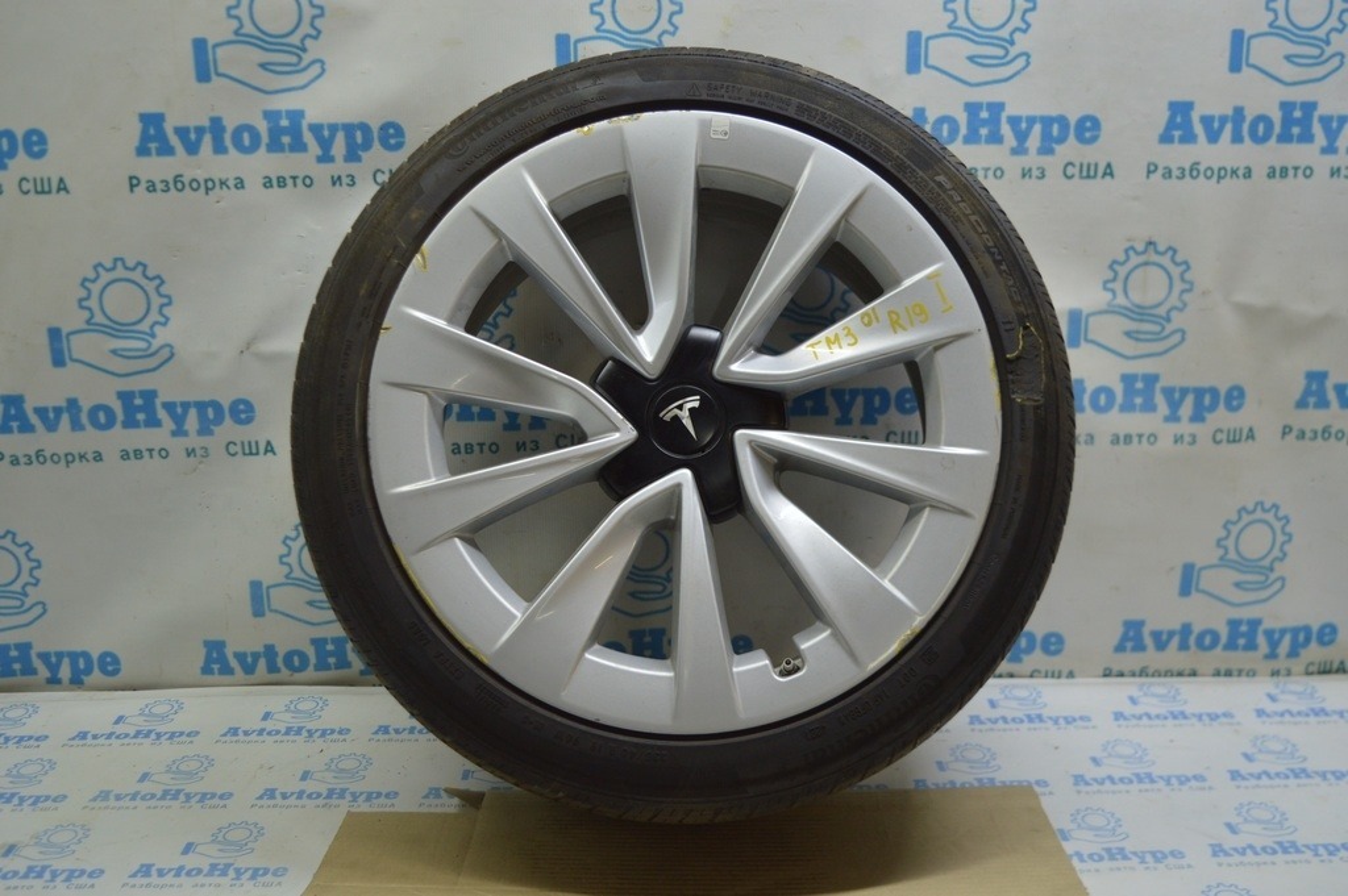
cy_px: 448
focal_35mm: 36
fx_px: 1347
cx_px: 674
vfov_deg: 36.8
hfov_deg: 53.2
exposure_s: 1/80
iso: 400
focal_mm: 24
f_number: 4
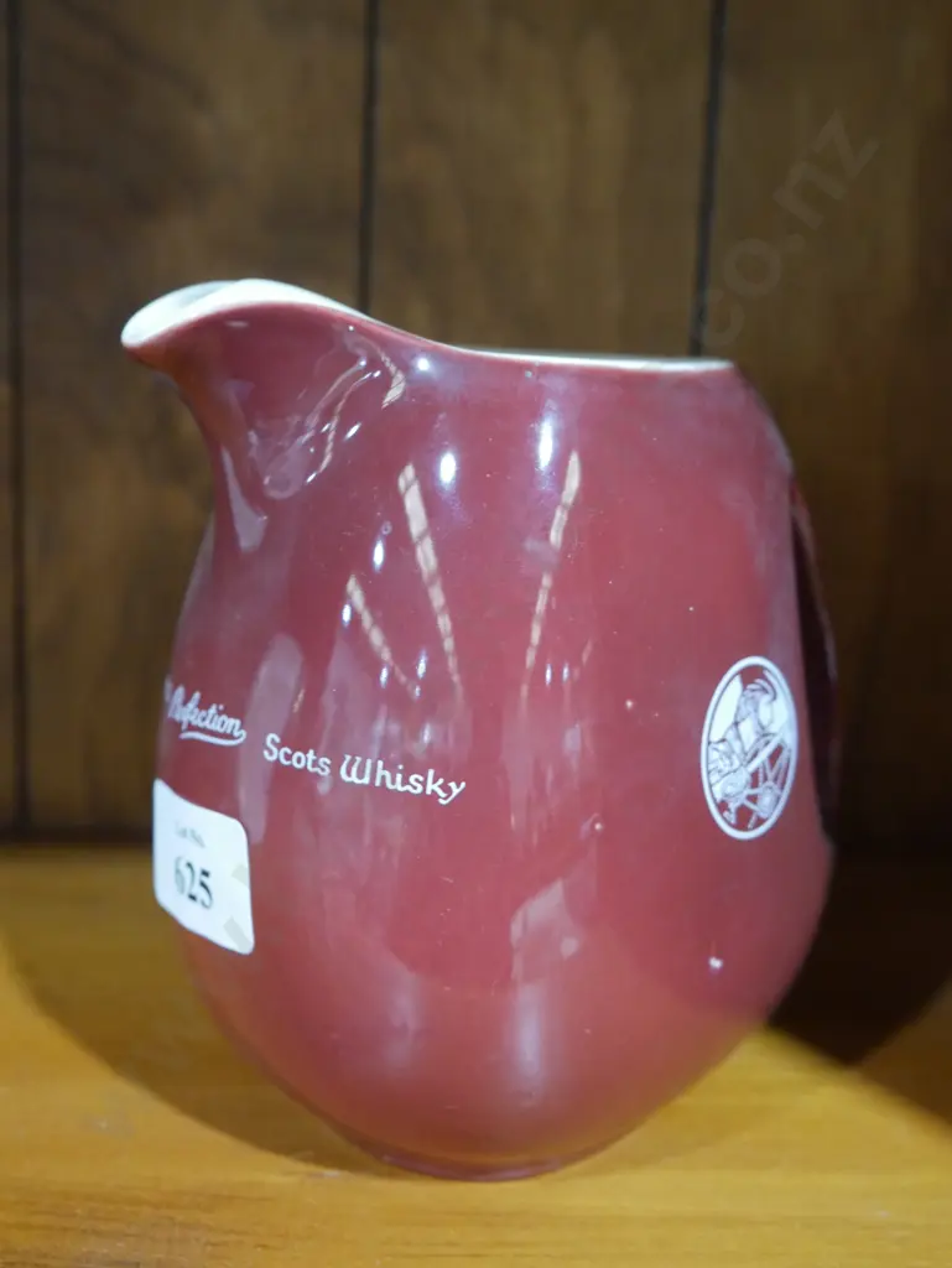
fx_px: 1612
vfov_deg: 42.9
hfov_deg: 32.9
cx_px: 476
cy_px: 634
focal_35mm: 44
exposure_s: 1/60
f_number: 4.7
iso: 2500
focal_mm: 22
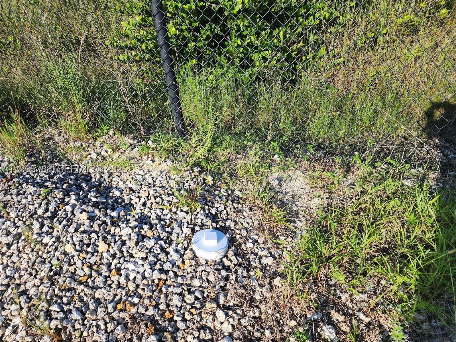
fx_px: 303
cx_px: 228
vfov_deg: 58.9
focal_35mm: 23
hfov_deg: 73.9
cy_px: 171
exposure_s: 1/588
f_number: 1.8
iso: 12
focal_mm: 6.4
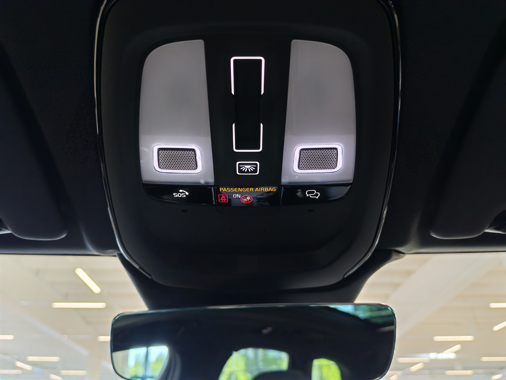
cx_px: 253
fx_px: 395
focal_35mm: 27
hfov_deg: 65.3
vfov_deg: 51.4
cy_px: 190
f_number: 1.9
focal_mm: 6.12
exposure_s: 1/100
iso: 687
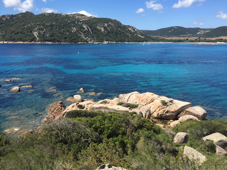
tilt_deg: -12.6
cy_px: 85
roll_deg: -0.9
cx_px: 114
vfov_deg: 48.2
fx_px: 190
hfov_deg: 61.7
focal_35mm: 29
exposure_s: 1/1582
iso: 32
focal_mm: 4.15
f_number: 2.2
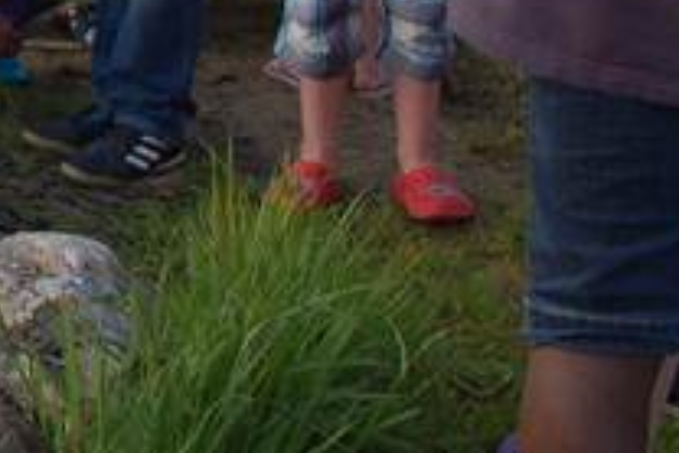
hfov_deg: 21.4
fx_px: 1567
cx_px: -274
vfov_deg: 15.2
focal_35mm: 83
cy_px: -238
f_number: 10
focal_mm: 18
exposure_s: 1/100
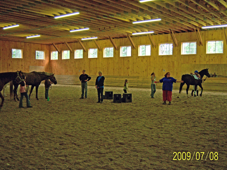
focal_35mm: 39
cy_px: 85
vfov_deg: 36.8
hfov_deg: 47.8
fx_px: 256
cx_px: 108
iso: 80
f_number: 2.8
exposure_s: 1/60
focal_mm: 7.5
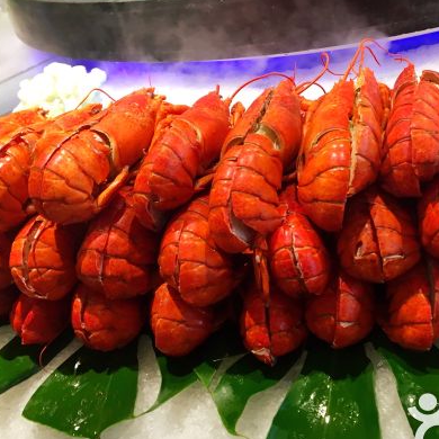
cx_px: 296
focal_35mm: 46
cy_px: 183
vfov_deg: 36.7
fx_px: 660
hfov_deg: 36.4
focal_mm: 4.15
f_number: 2.2
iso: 100
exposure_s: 1/33
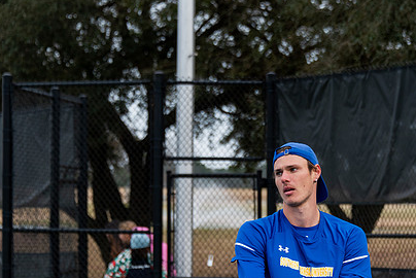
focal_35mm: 154
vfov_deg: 8.9
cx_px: 296
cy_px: 195
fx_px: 1781
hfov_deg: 13.3
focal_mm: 105
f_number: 5.3
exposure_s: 1/2000
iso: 640
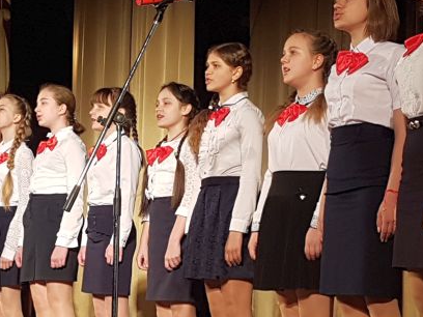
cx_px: 130
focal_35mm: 51
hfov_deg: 37.0
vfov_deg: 28.6
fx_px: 623
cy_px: 165
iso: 80
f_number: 1.7
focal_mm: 4.2
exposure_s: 1/50
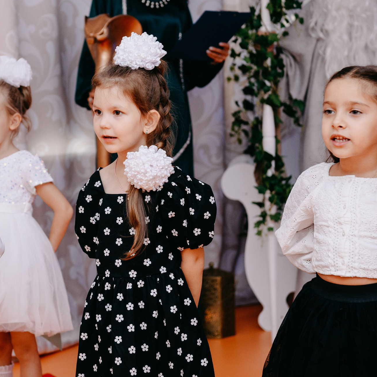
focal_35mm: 109
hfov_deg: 15.9
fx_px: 1343
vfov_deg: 16.0
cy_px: 165
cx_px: 86
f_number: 4
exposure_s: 1/160
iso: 500
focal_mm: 65
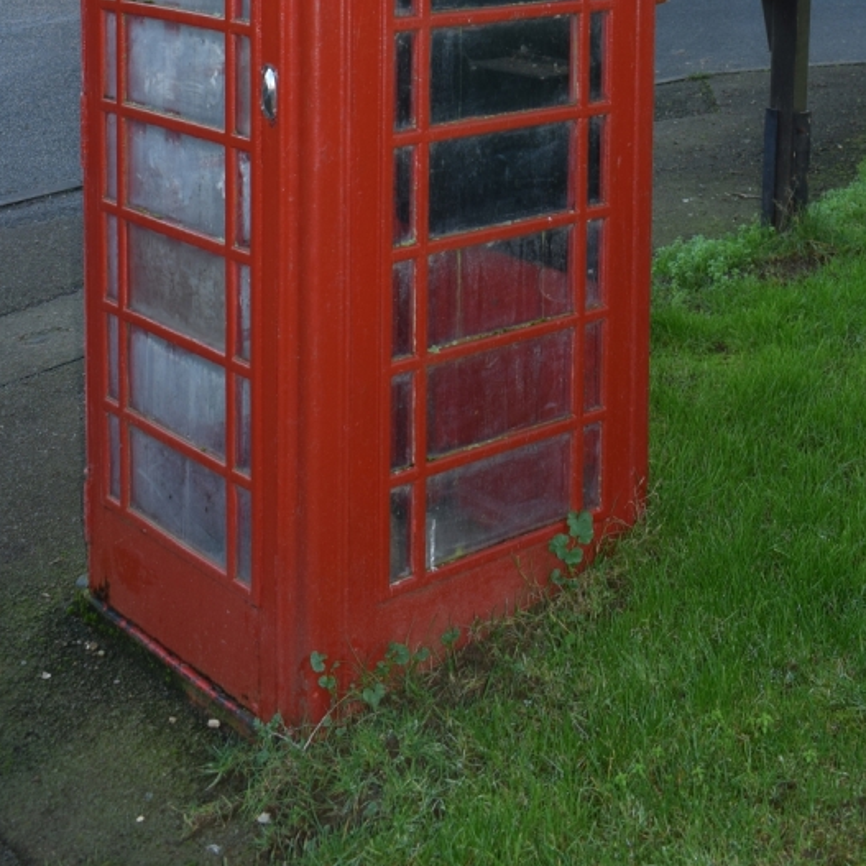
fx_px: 1642
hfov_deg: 29.5
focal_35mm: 58
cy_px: -105
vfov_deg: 26.9
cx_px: 468
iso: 125
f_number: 5.6
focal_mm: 20
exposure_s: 1/125
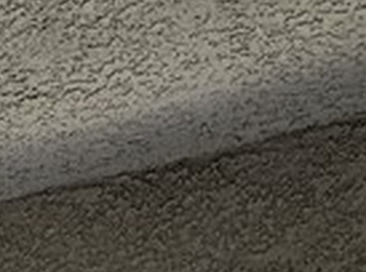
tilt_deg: -9.9
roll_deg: -1.6
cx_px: -104
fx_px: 1107
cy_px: 995
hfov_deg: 17.6
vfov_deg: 8.8
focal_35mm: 105
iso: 40
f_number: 2.2
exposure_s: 1/142
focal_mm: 2.22
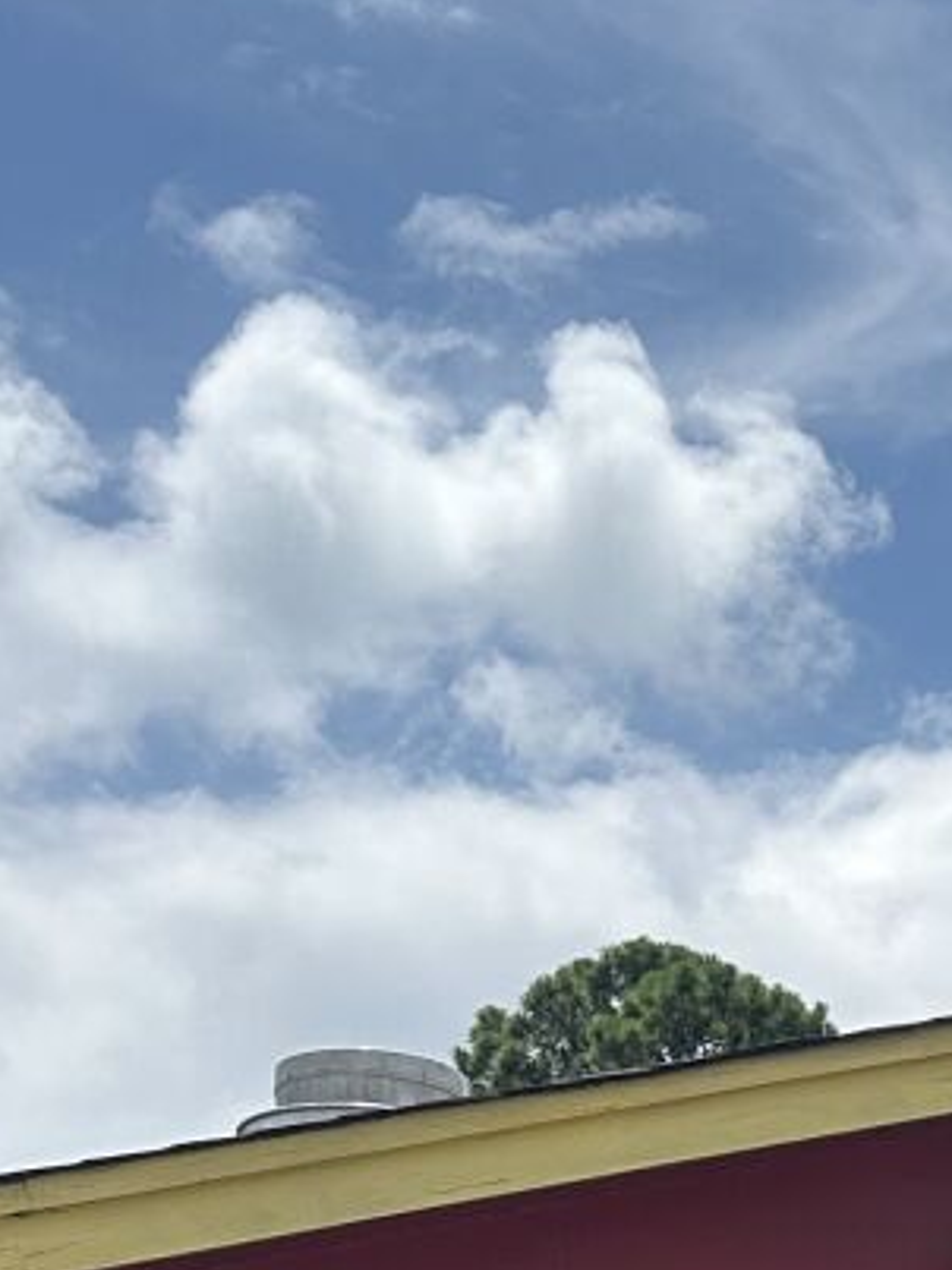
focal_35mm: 99
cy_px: 1976
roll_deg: +1.3
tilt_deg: +5.6
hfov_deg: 13.5
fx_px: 3632
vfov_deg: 17.6
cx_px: 1682
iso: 80
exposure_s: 1/8197
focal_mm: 6.86
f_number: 1.78
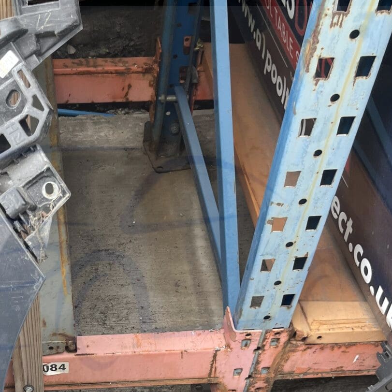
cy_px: 377
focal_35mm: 58
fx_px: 743
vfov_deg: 28.1
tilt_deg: -51.7
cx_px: 77
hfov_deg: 28.9
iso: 80
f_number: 1.6
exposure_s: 1/121
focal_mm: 5.1
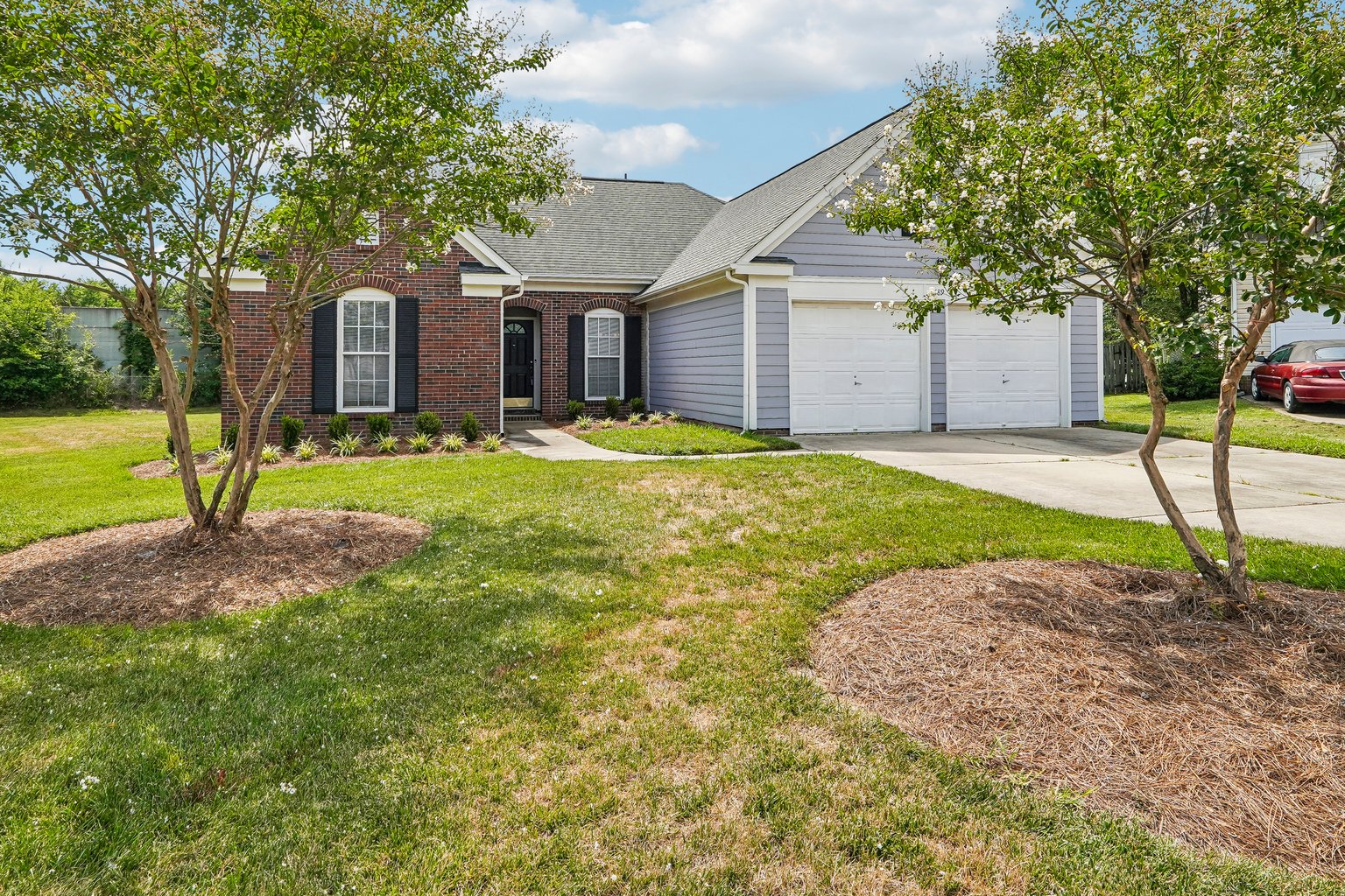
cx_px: 695
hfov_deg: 83.9
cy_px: 333
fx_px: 747
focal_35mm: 20
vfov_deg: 61.1
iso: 100
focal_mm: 10
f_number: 8
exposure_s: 1/90
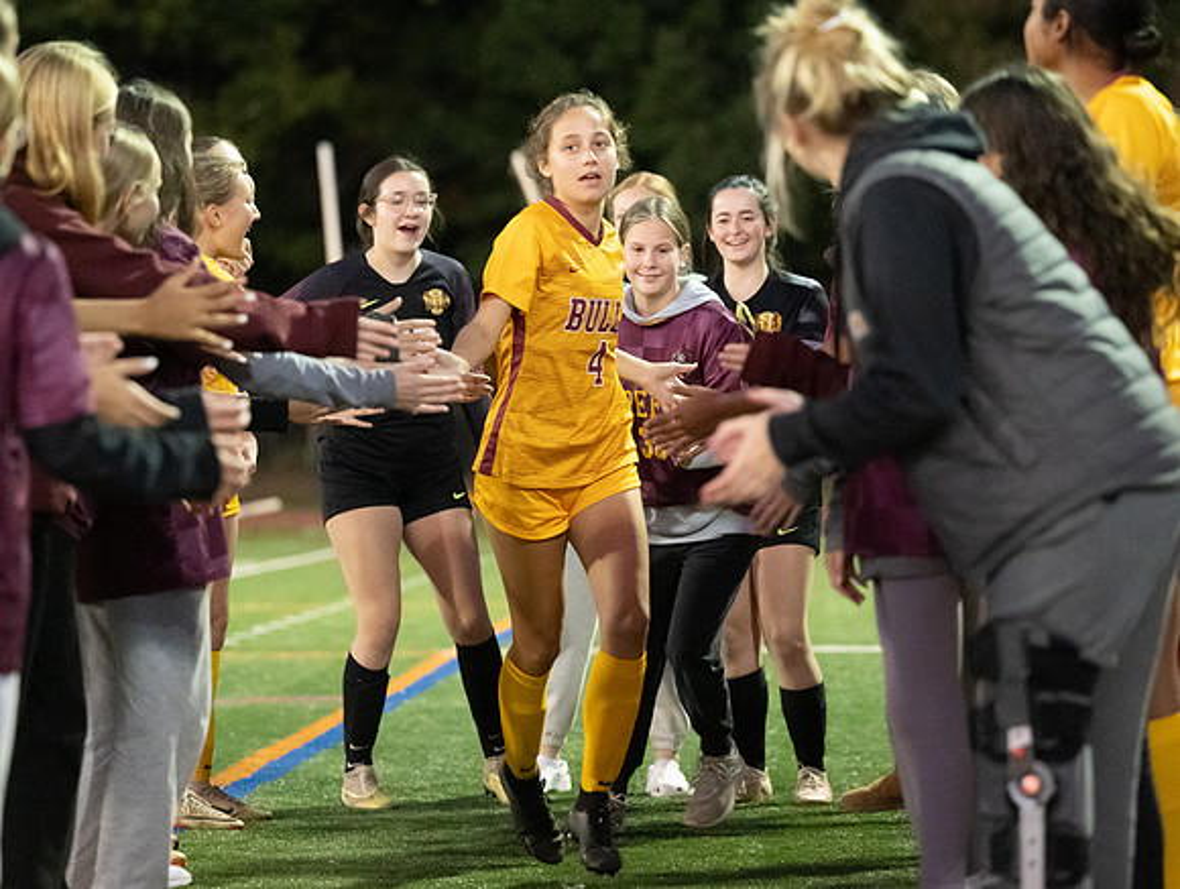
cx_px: 523
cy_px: 345
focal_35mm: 154
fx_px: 5260
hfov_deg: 12.8
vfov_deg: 9.7
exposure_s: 1/640
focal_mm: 110
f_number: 2.8
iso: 16000
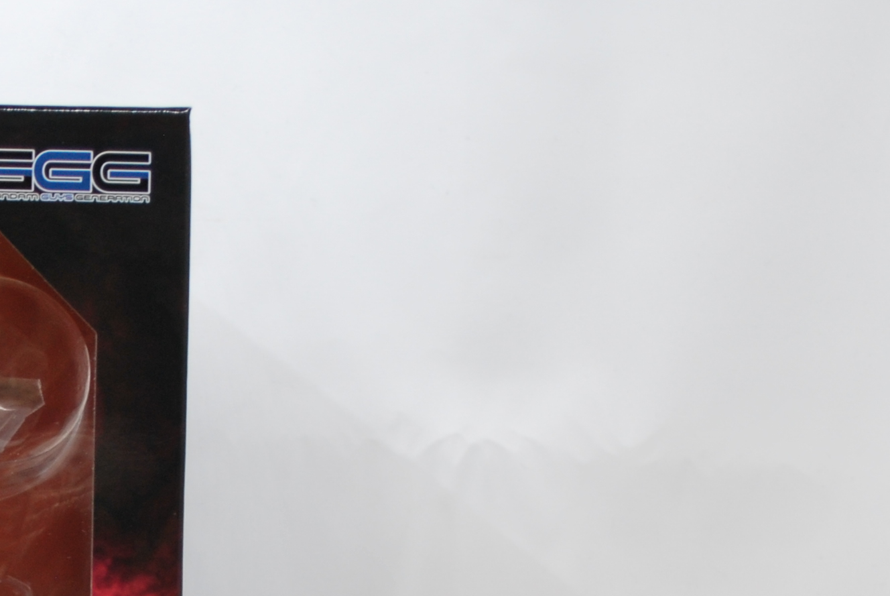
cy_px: 792
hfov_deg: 14.1
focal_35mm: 140
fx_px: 3465
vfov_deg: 9.6
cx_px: -247
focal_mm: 32
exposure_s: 1/30
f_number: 5
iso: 200
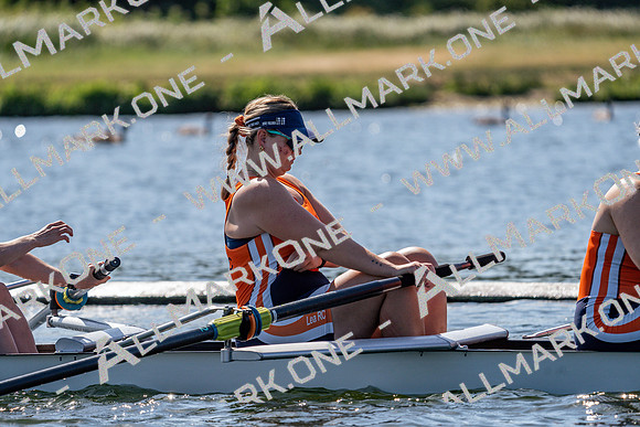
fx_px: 6277
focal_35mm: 353
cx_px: 320
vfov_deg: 3.9
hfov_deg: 5.8
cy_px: 214
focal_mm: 353
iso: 250
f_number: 6.3
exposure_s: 1/2000
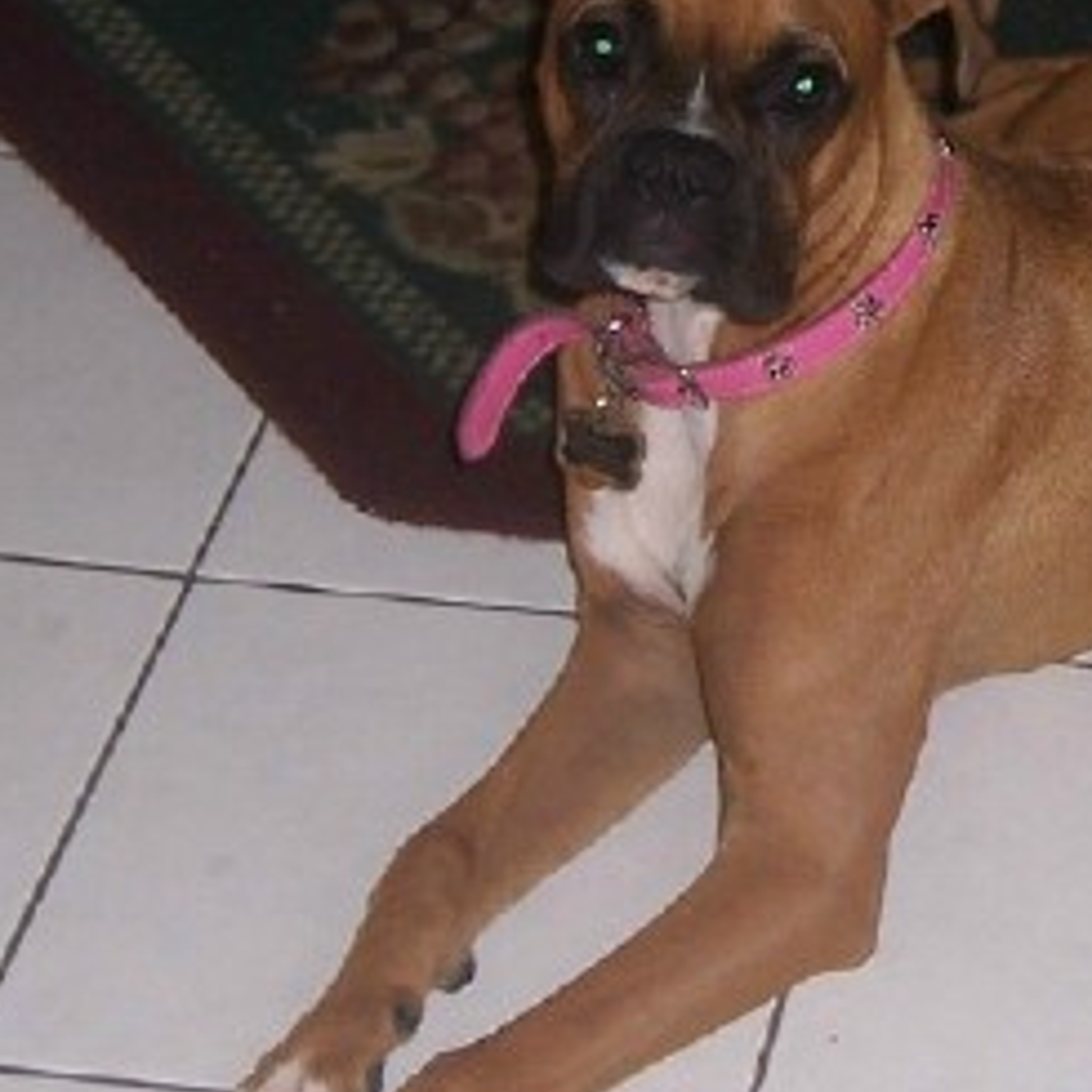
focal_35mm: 140
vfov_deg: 12.5
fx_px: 4997
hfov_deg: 12.4
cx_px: 998
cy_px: 392
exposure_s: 1/90
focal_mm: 10
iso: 80
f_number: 4
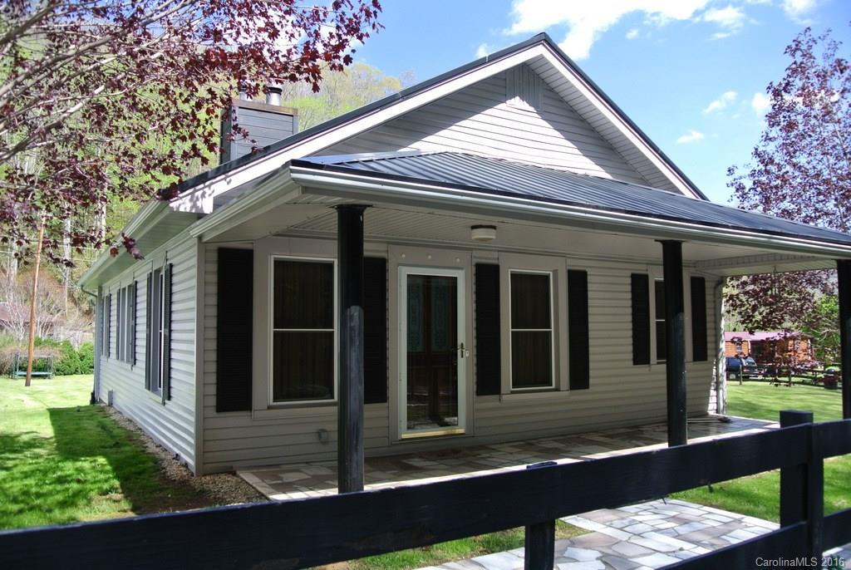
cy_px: 285
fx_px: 639
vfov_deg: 48.1
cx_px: 426
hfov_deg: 67.3
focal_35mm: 27
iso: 100
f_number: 4
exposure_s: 1/320
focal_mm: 10
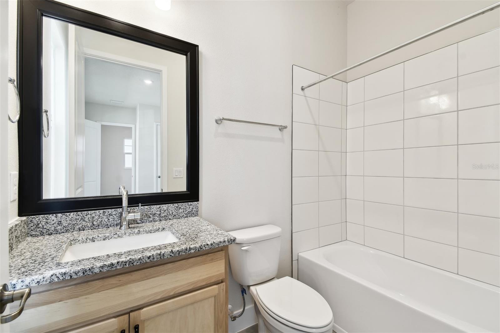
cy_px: 166
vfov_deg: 77.3
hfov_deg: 100.4
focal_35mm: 15
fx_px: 208
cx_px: 250
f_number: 7.1
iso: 100
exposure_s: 1/6
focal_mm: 10
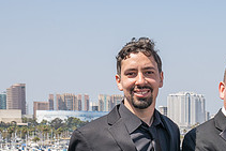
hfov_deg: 16.5
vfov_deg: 11.4
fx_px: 741
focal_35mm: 118
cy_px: 192
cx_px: 285
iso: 200
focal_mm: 43
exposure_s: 1/200
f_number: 11
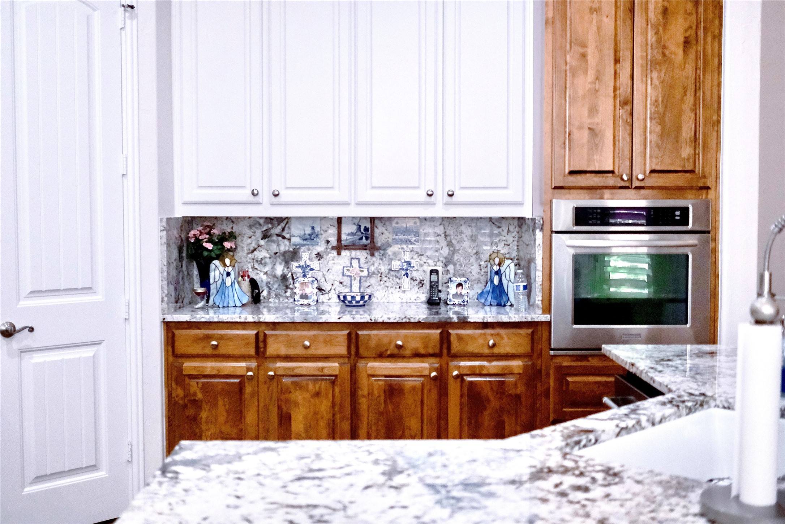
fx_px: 894
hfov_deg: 47.4
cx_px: 392
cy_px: 262
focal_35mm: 41
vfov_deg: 32.6
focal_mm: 27
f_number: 2.8
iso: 4000
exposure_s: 1/800
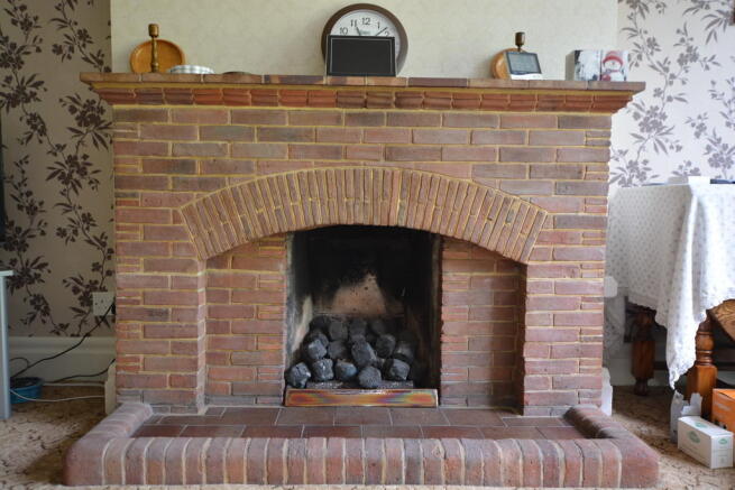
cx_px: 368
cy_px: 245
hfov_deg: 61.9
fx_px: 613
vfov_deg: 43.6
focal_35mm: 30
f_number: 3.5
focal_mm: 20
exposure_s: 1/50
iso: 800
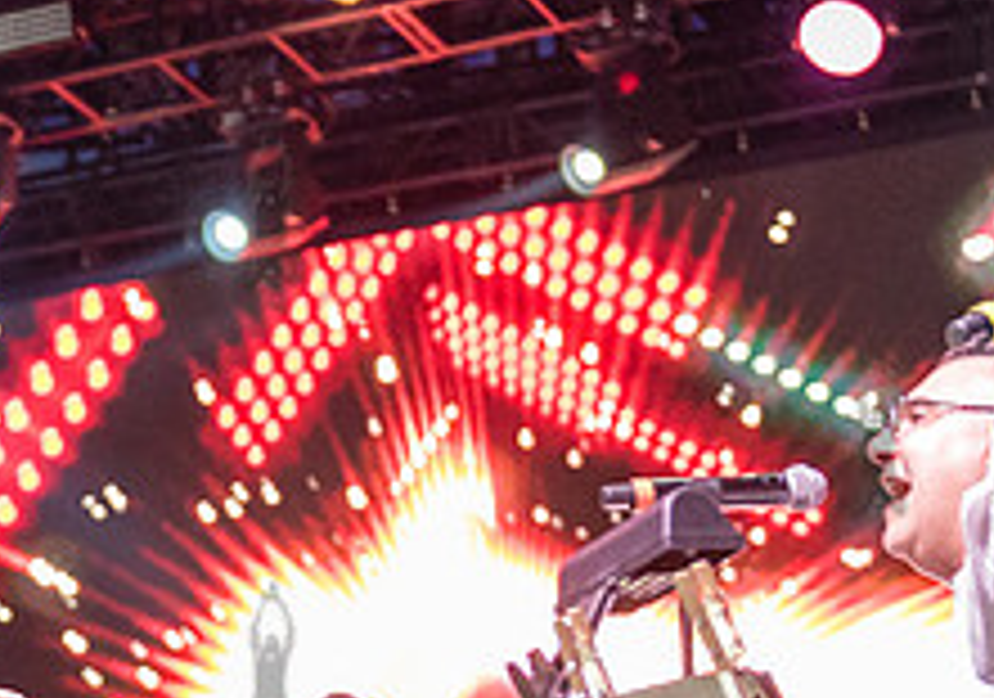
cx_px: 8
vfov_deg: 10.5
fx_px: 3788
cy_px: 575
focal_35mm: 135
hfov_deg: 14.7
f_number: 2.8
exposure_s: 1/160
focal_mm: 42
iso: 4000
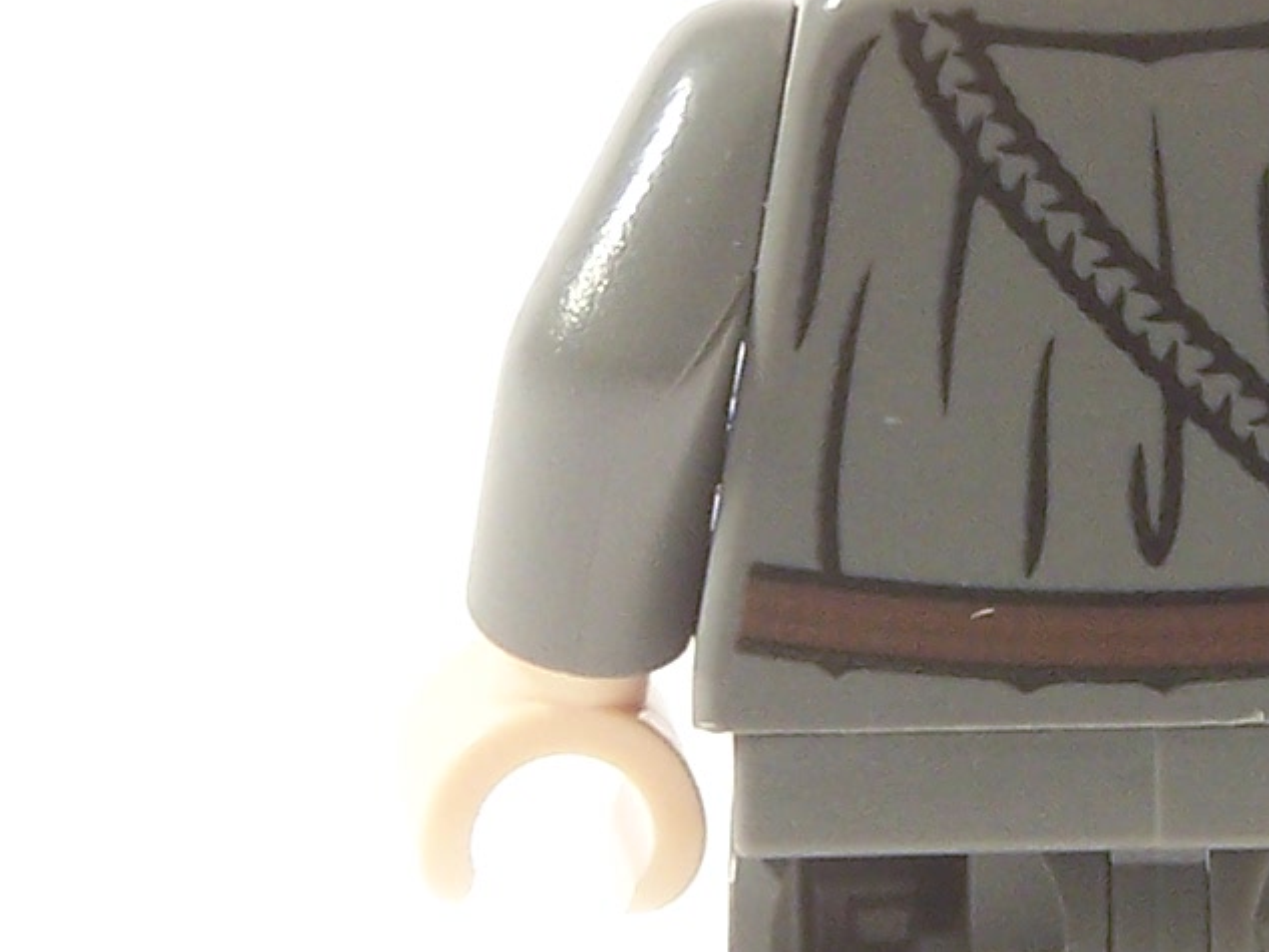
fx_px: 15657
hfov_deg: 4.6
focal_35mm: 427
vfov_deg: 3.5
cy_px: 301
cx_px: 1225
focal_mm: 17.5
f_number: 3.2
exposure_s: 1/10
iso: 100
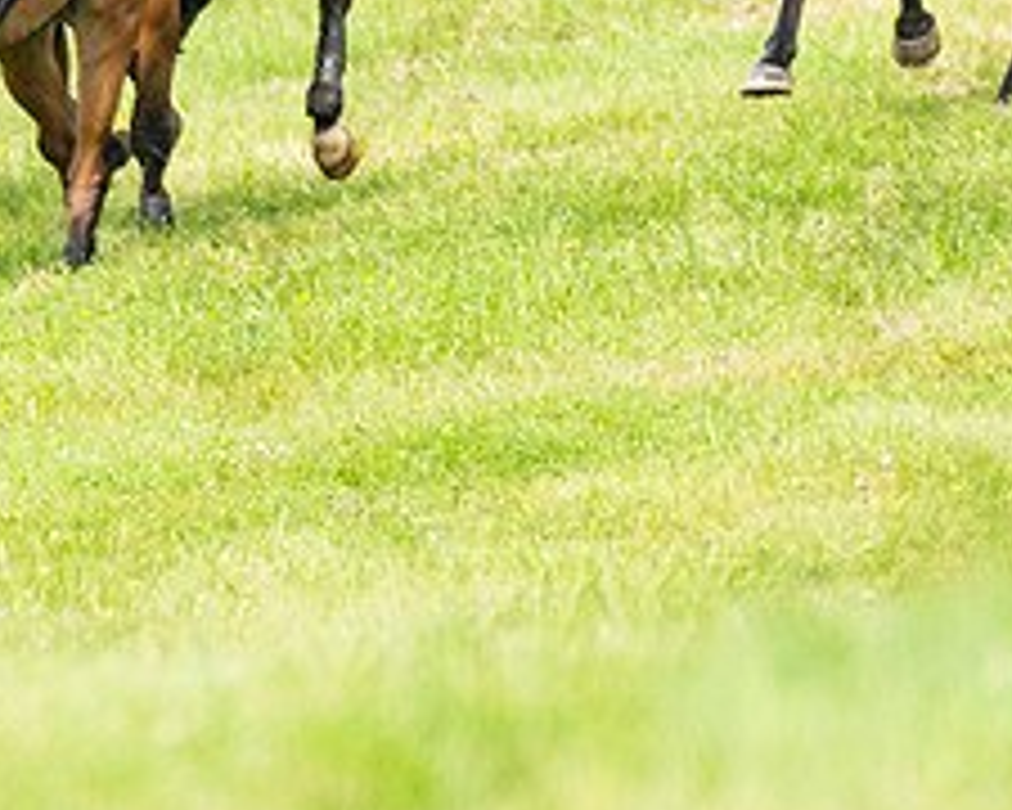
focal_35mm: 1513
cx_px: 13
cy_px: -120
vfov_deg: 1.0
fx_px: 45316
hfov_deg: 1.3
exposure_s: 1/2500
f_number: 4
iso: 400
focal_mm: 280
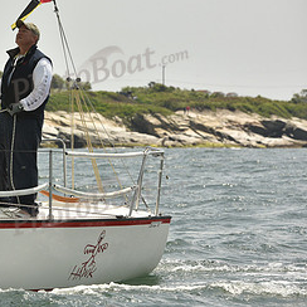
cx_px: -53
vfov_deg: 5.6
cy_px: 155
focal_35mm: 313
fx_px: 3141
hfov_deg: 5.6
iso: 400
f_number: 9
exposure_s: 1/1600
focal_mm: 155
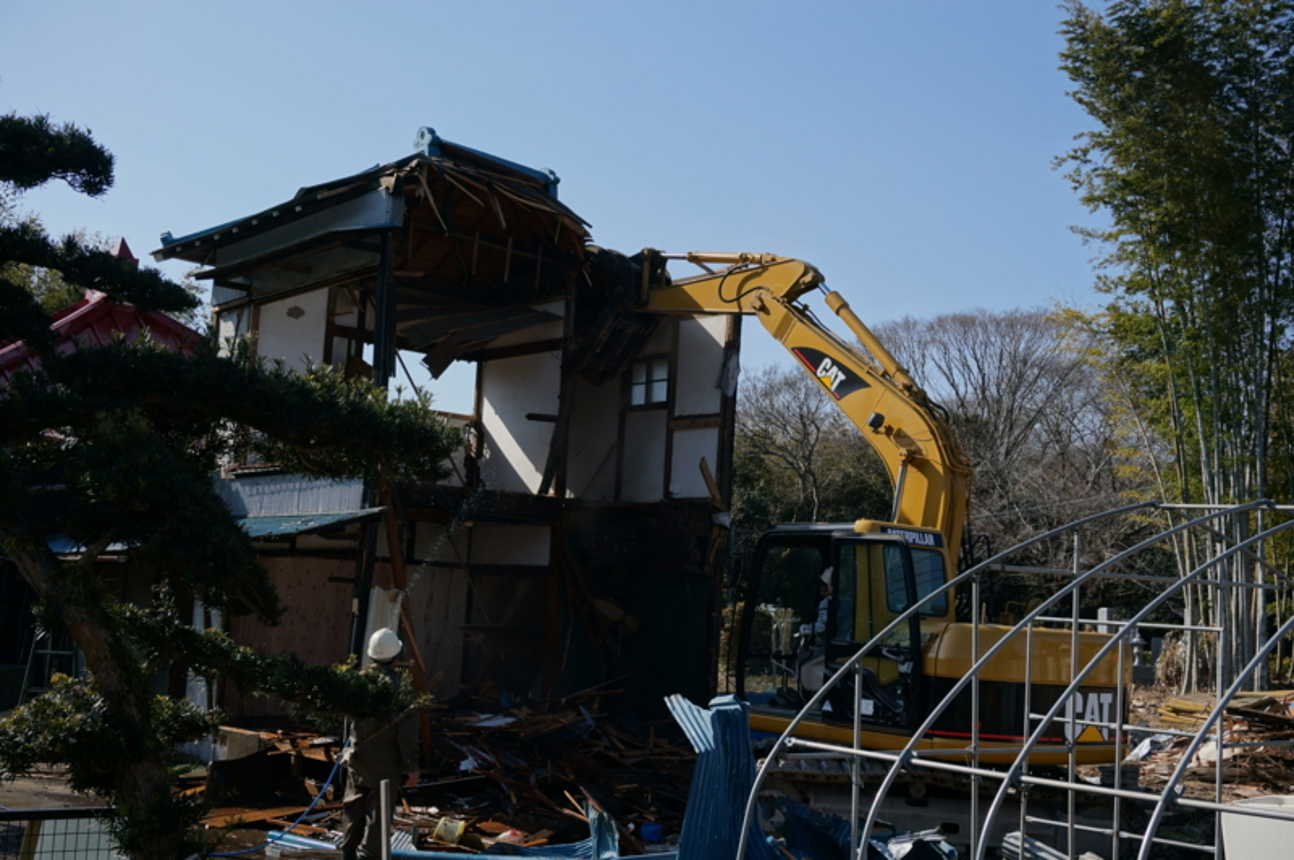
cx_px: 647
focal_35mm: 42
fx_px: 1508
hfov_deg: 46.4
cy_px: 430
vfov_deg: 31.8
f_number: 7.1
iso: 100
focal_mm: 28
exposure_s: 1/320
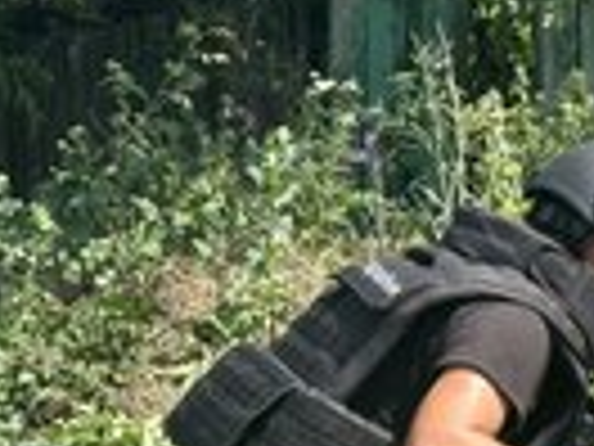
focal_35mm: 145
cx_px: 734
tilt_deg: -6.4
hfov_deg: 13.2
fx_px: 2488
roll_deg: -1.4
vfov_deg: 10.2
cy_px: 324
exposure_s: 1/1695
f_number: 1.78
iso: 64
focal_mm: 6.86
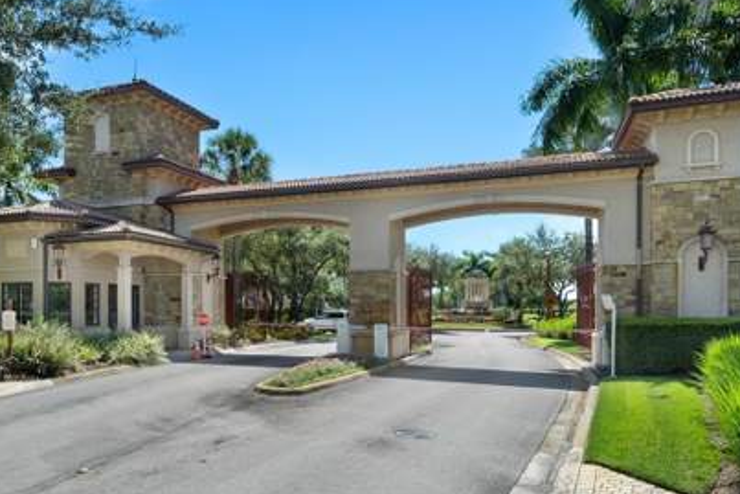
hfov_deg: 71.0
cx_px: 308
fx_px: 514
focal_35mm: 25
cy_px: 206
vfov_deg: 51.1
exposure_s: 1/320
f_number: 5.6
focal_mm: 14
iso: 100
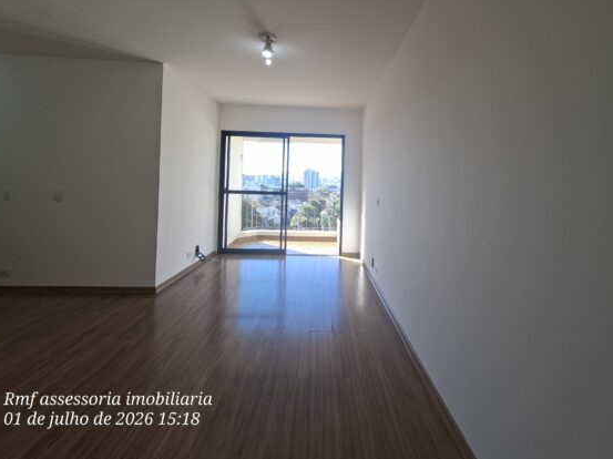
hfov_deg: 94.1
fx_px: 283
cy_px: 182
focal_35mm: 16
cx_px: 345
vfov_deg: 77.1
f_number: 2.2
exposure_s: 1/124
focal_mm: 1.74
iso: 40
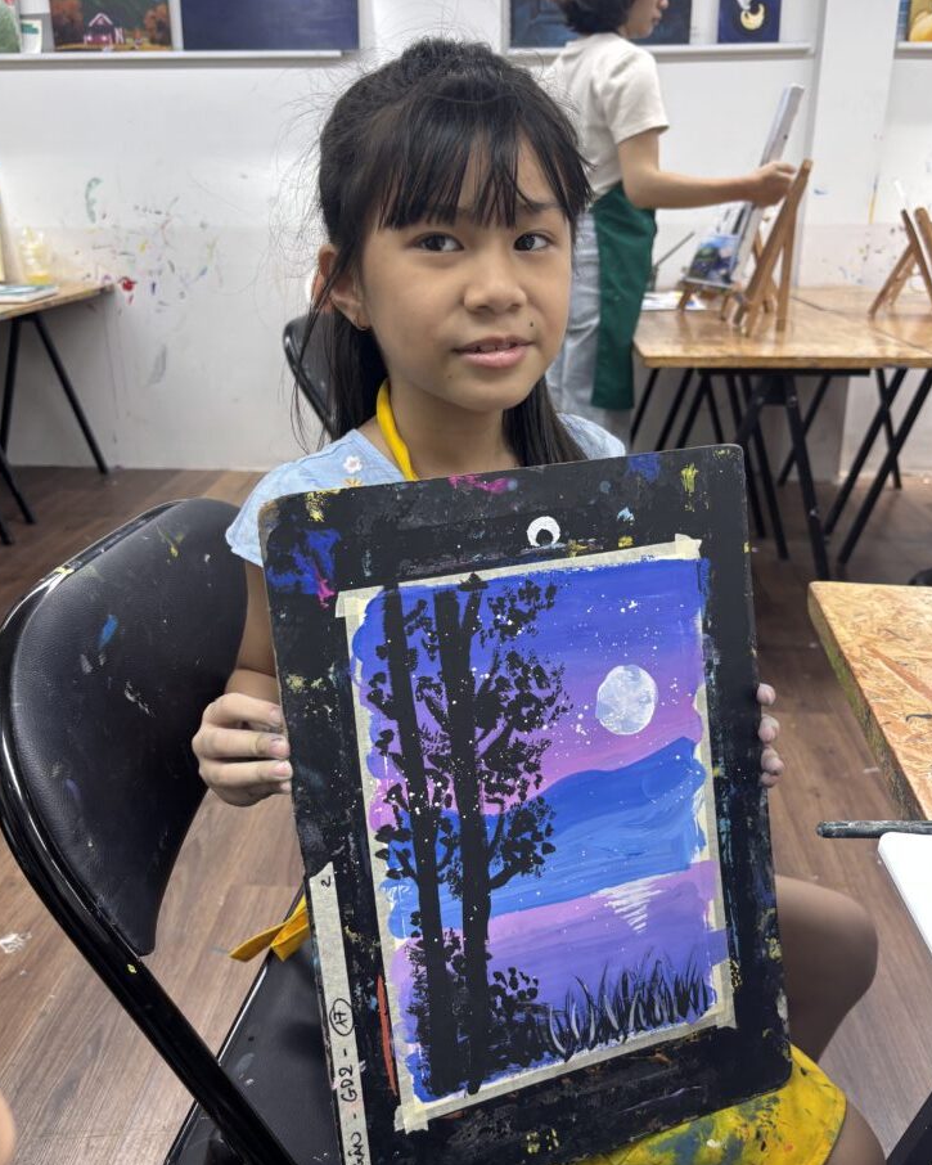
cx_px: 463
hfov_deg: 51.5
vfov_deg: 62.2
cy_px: 558
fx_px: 965
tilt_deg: -20.8
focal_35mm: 28
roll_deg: -0.1
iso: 64
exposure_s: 1/100
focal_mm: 5.96
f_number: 1.6
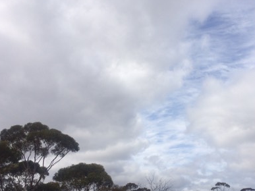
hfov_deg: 47.6
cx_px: 151
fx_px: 287
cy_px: 111
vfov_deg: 36.7
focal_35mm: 39
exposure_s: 1/4566
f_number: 2.2
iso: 32
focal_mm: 4.15
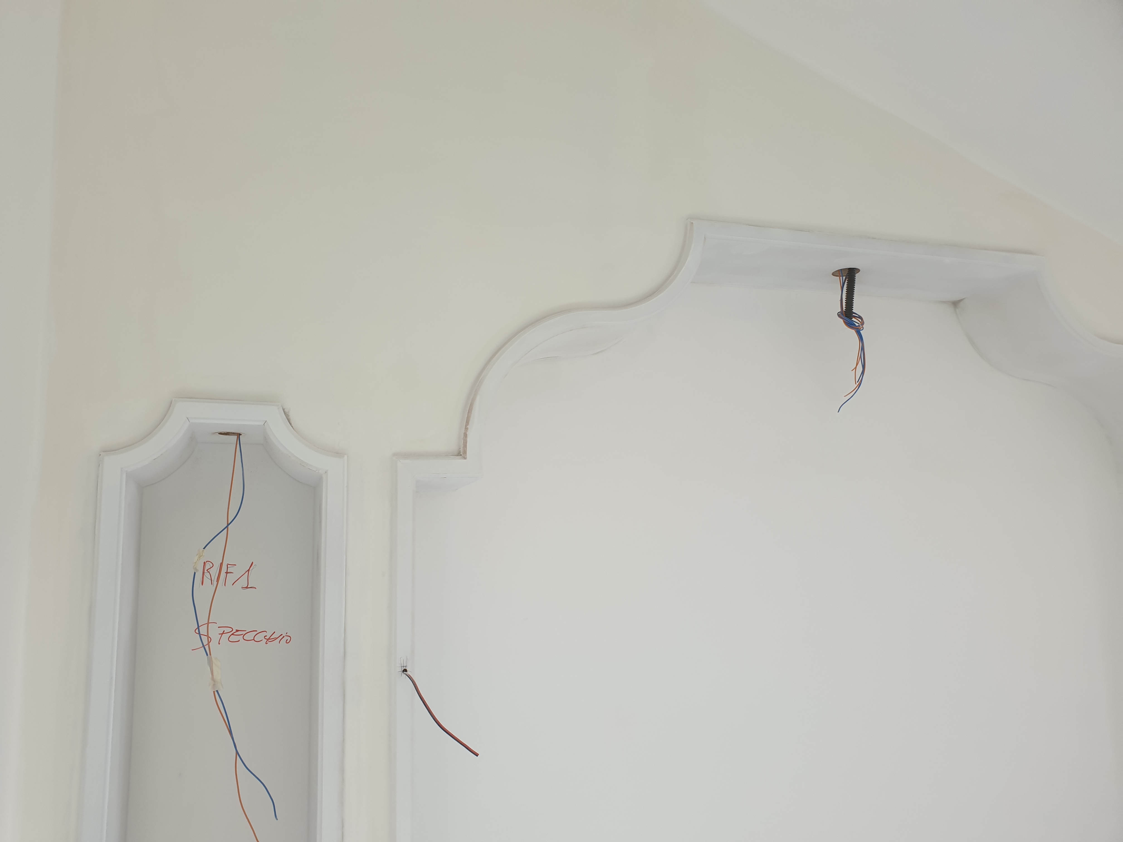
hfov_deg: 67.3
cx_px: 562
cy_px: 421
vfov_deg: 53.1
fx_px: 843
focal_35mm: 26
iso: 50
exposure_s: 1/197
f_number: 2.4
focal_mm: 4.3
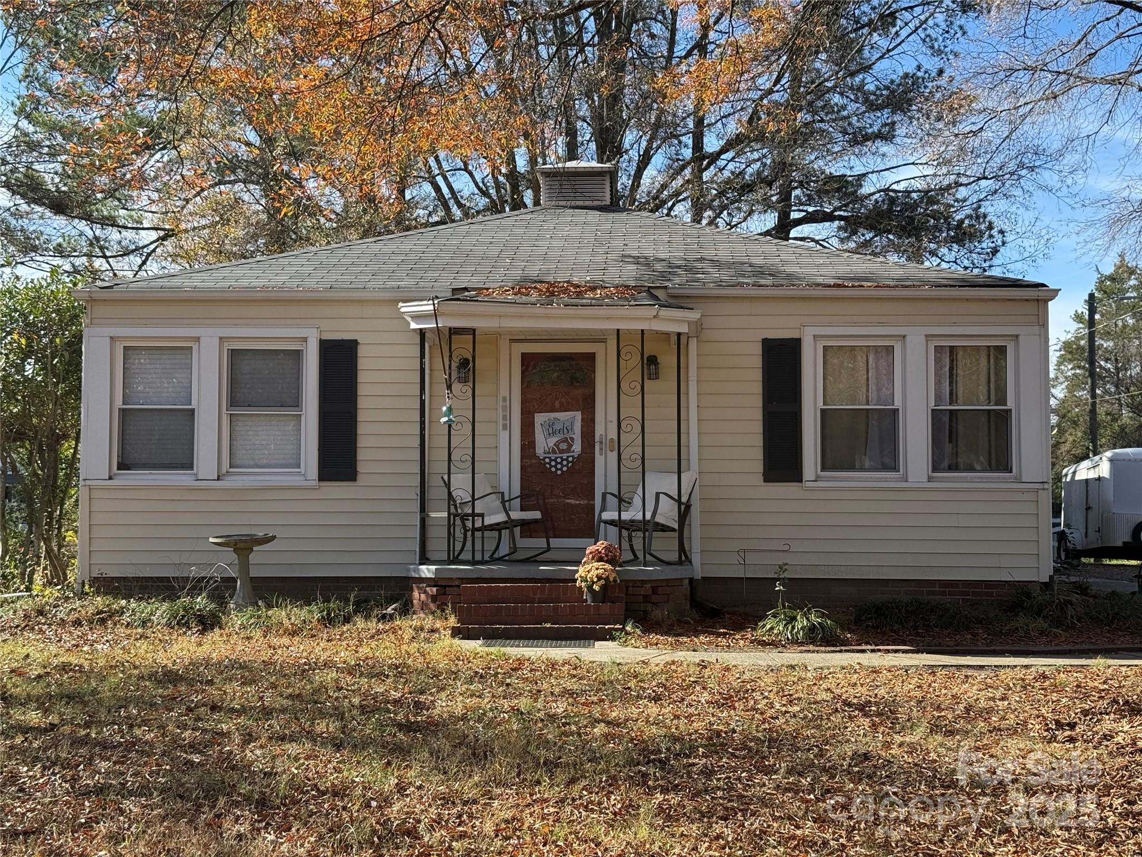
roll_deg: -0.8
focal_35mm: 48
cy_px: 428
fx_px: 1584
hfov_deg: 39.7
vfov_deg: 30.3
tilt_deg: +3.0
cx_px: 571
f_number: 1.78
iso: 64
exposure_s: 1/1642
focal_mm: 6.76
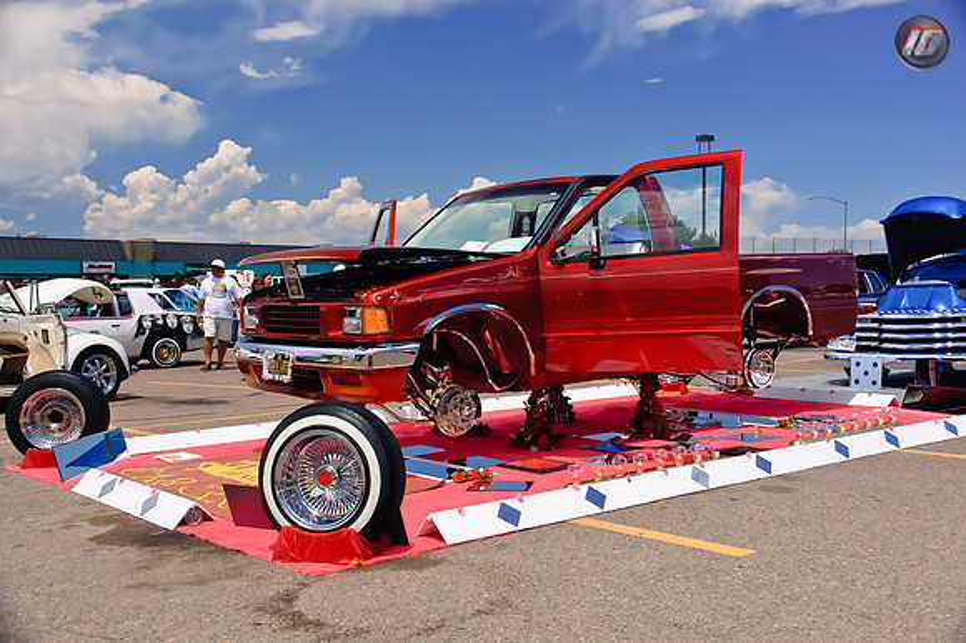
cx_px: 483
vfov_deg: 36.8
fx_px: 965
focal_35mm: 36
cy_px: 322
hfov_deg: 53.2
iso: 200
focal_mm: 24
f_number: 6.3
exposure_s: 1/160
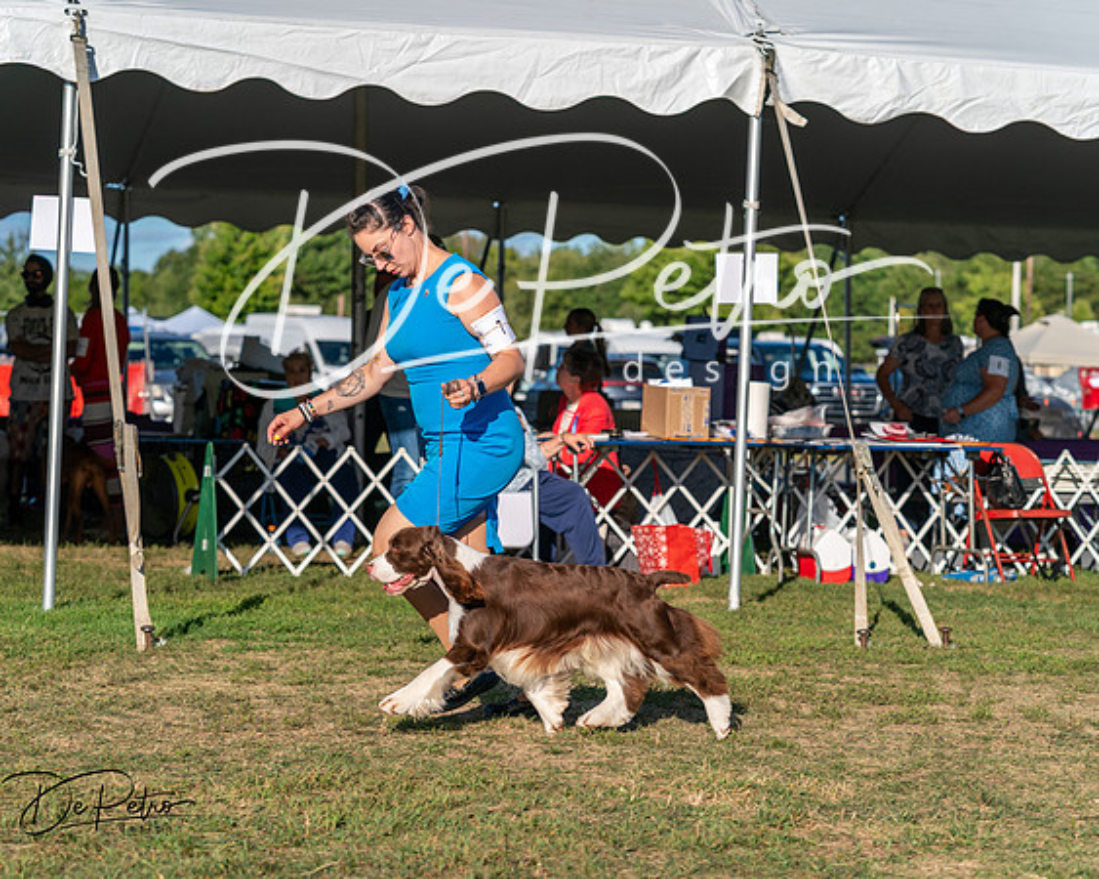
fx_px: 3296
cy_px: 440
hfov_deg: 18.9
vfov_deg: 15.2
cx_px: 550
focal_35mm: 101
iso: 100
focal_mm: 90
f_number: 4.5
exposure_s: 1/1250
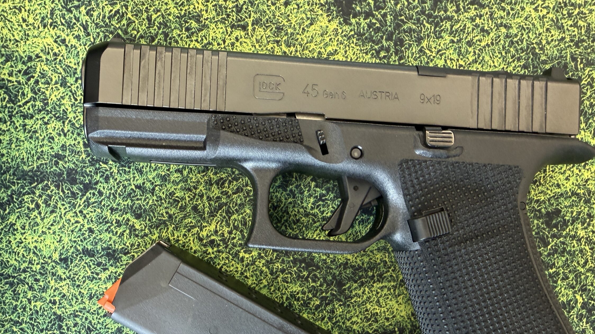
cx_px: 309
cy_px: 248
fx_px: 489
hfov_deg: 62.6
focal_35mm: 31
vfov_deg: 36.9
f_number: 2.2
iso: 200
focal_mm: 2.22
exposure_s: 1/50
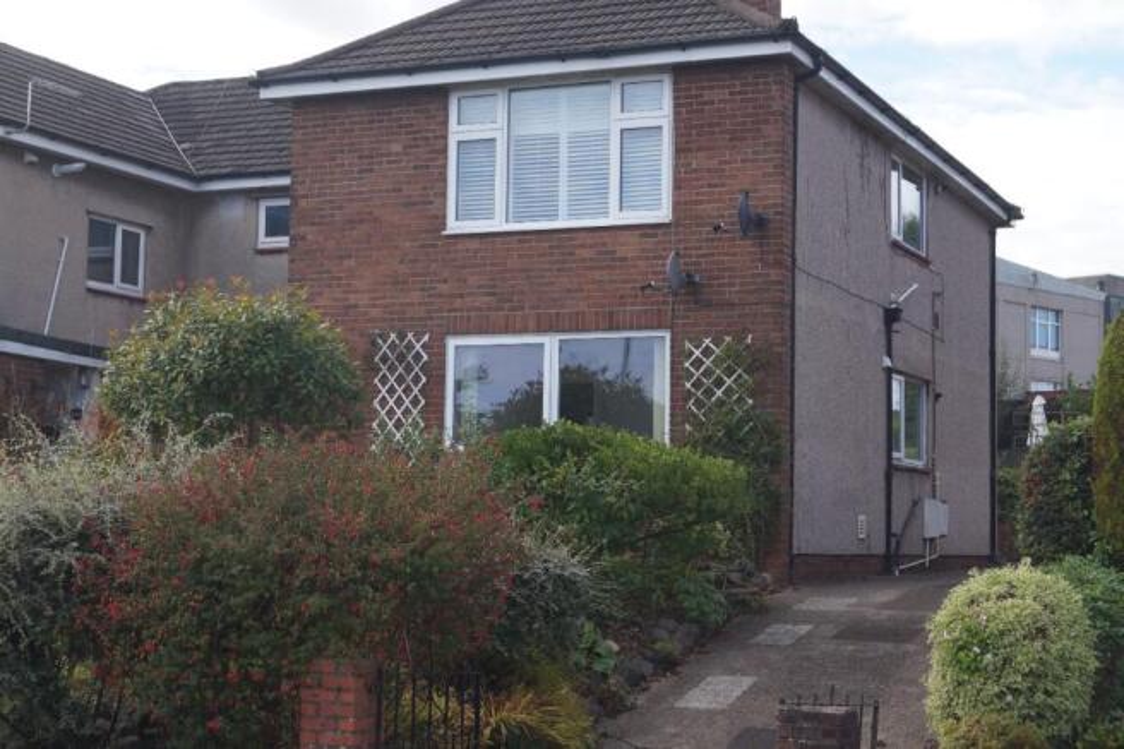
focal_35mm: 60
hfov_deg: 33.4
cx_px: 562
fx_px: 1873
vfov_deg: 22.6
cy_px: 374
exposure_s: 1/125
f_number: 7.1
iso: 100
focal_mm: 40
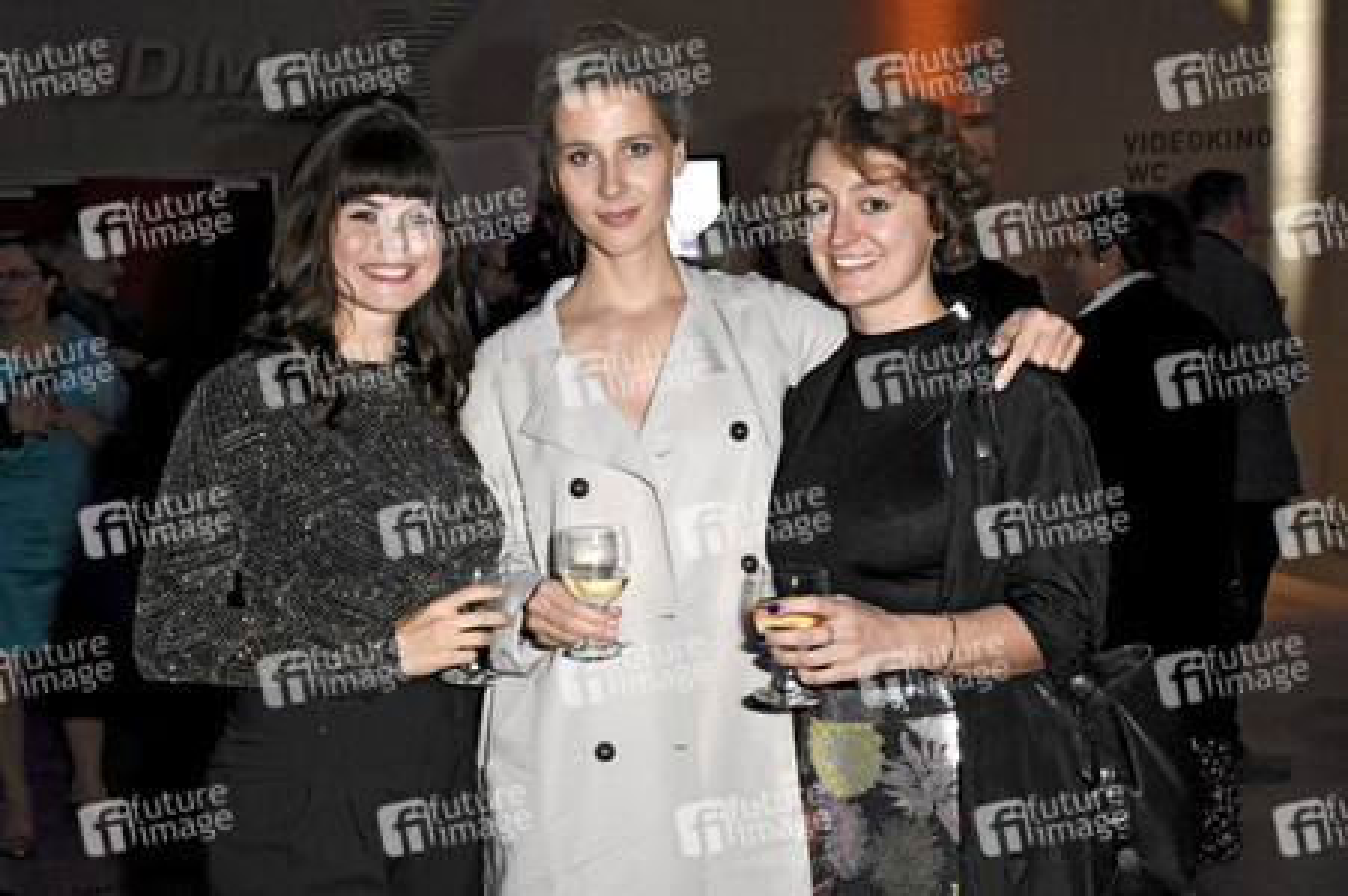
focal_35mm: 39
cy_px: 448
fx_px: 1459
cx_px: 674
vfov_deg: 34.2
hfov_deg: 49.6
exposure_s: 1/125
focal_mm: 26
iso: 3200
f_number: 6.3
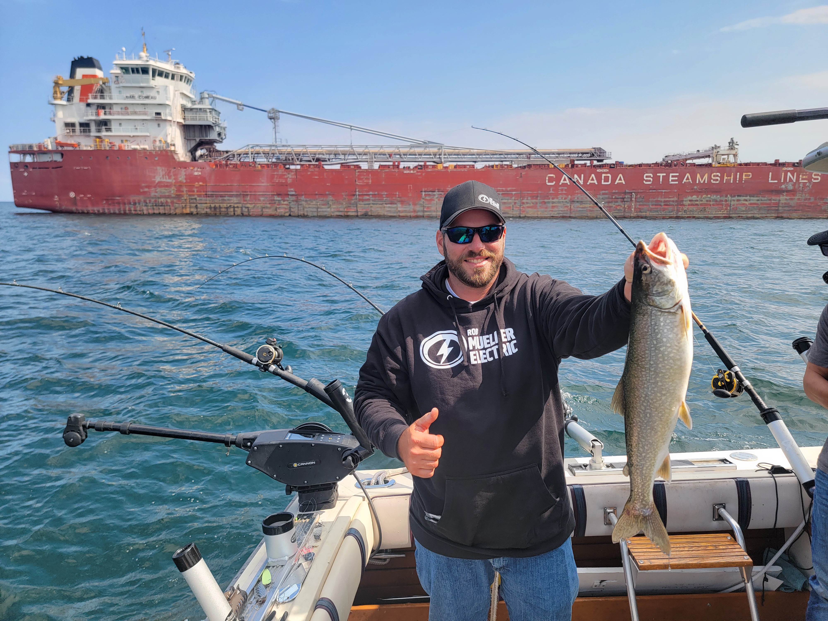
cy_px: 310
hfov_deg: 71.6
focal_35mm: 24
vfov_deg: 56.8
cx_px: 414
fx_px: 574
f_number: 1.8
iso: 16
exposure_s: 1/483
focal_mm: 6.7
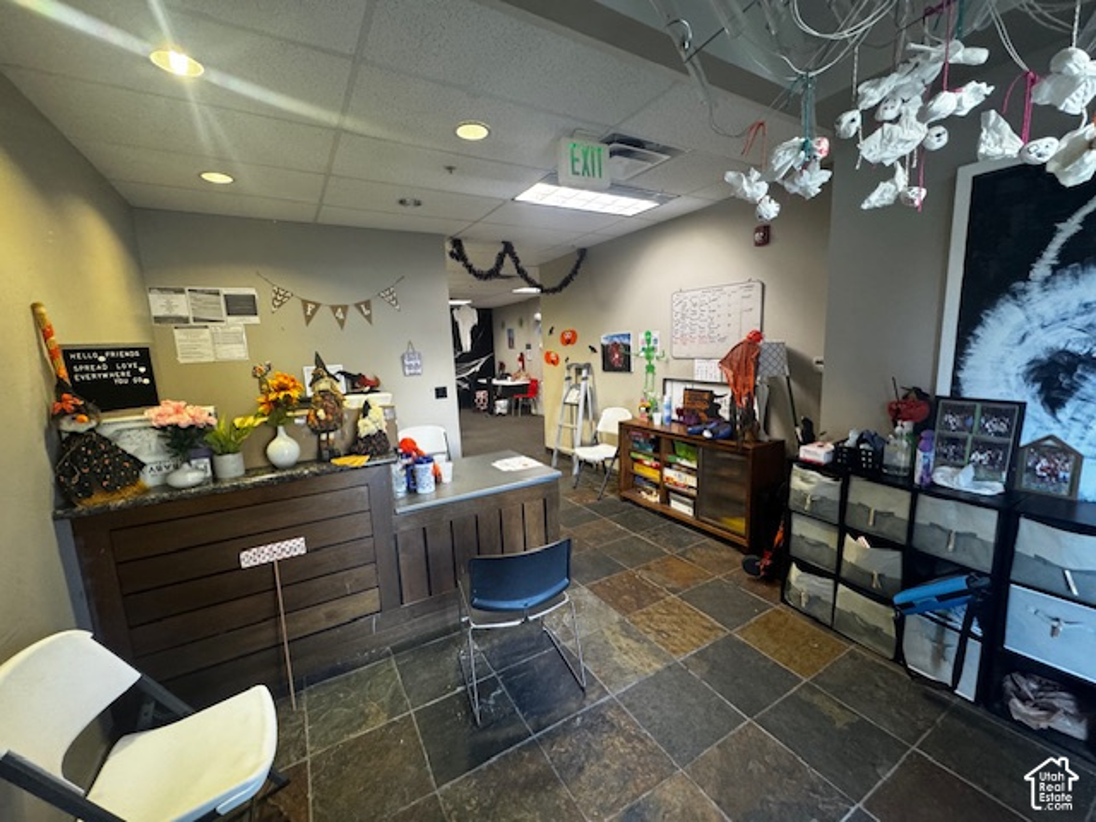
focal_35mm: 14
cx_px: 548
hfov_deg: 102.1
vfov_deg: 85.7
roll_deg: +2.6
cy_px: 411
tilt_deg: -8.0
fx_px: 443
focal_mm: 2.22
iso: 320
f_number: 2.2
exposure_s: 1/60
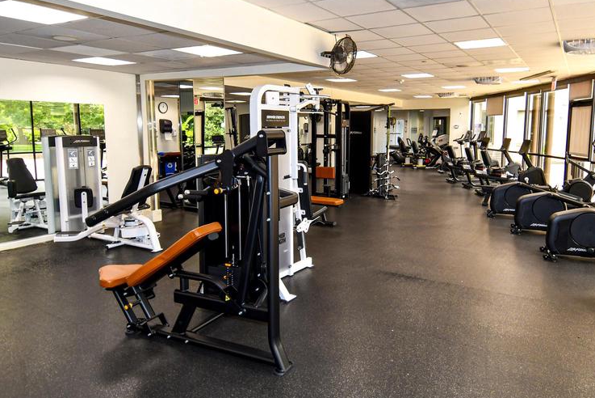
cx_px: 309
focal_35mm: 25
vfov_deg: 51.3
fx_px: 413
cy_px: 187
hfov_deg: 71.5
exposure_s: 1/60
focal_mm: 12
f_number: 4
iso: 400
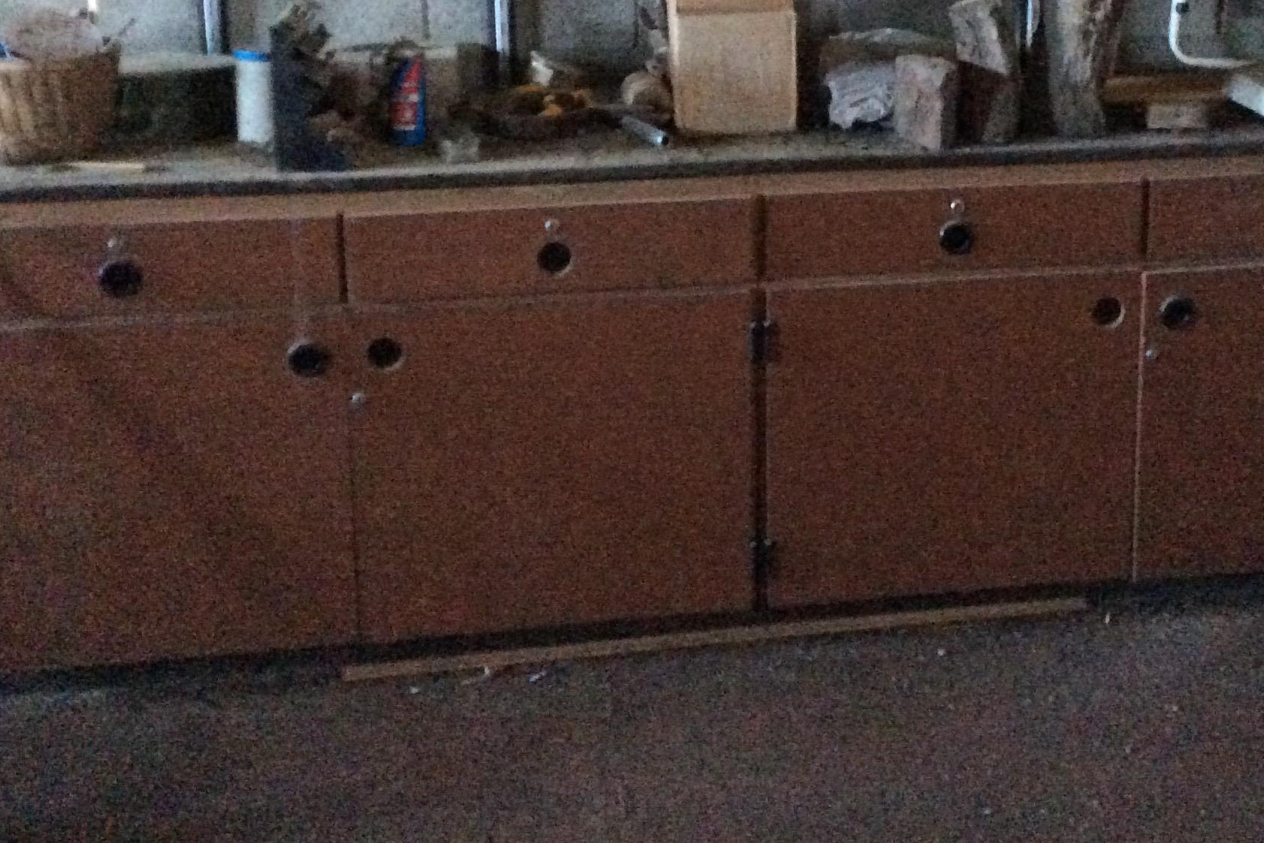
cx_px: 767
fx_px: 1791
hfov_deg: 38.7
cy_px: 153
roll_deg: +0.9
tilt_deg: -12.6
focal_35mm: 51
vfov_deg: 26.0
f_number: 2.4
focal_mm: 3.3
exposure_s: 1/15
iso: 800
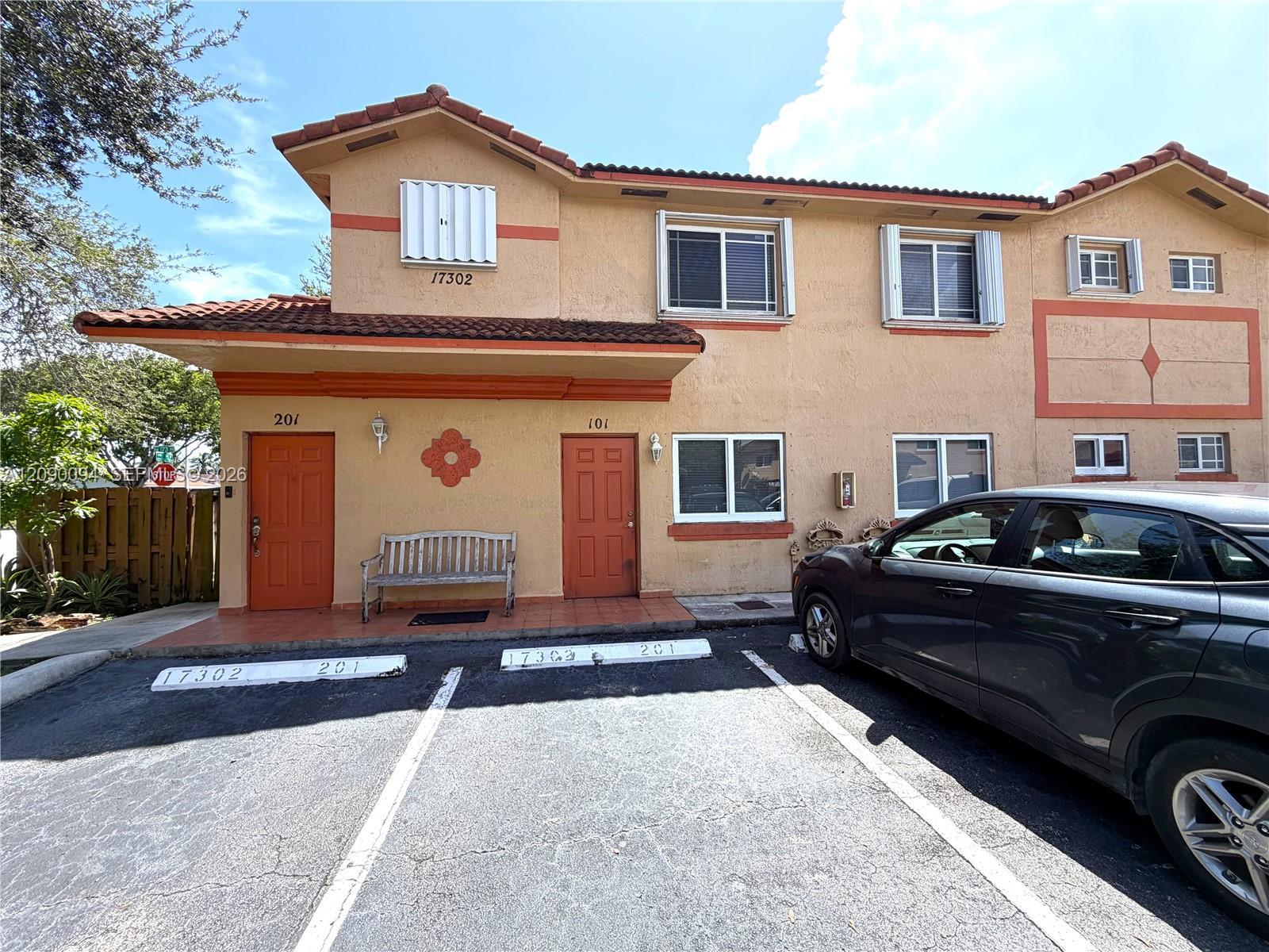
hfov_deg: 102.1
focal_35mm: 14
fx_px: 513
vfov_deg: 85.7
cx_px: 634
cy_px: 476
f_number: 2.2
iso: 40
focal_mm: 2.22
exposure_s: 1/770
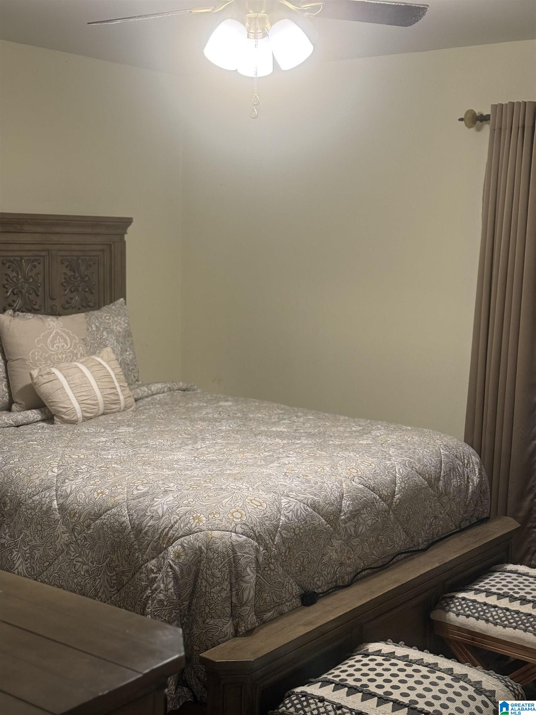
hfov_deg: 30.3
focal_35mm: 48
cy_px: 358
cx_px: 268
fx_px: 991
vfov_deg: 39.7
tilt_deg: -6.4
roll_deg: -1.8
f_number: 1.78
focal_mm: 6.76
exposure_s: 1/60
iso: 250
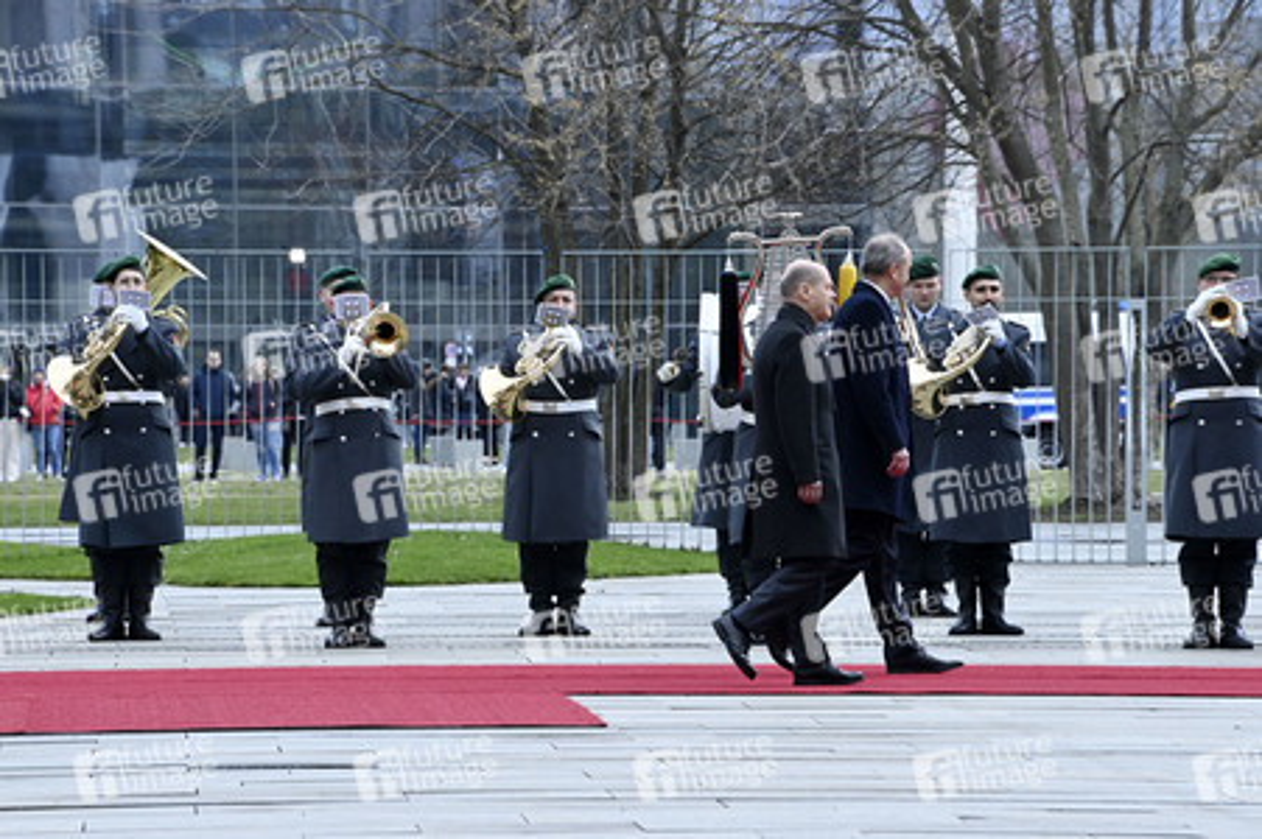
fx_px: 10509
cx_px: 631
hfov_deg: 6.9
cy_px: 420
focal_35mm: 300
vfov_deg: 4.6
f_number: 14
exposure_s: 1/400
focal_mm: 300
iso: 3200
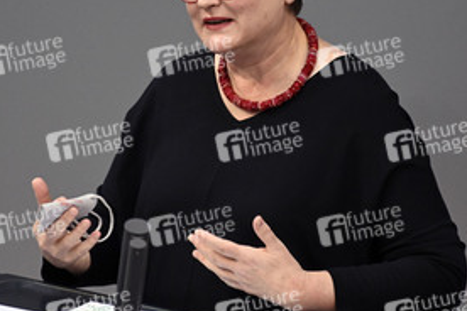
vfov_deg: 1.8
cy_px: 100
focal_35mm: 783
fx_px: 10156
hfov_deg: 2.6
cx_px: 214
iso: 8000
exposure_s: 1/320
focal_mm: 480
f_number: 5.6
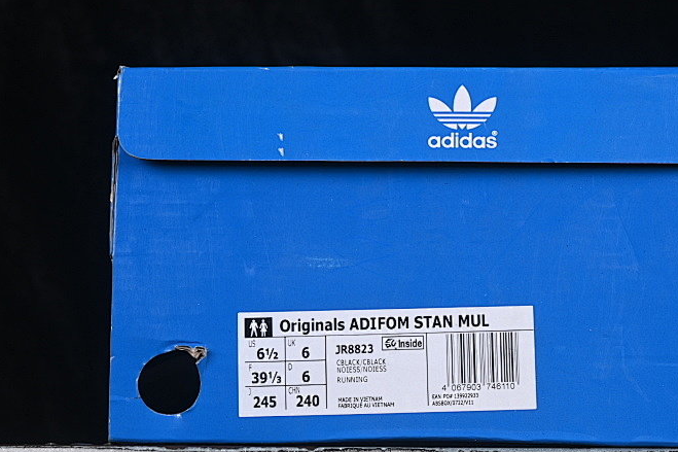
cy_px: 216
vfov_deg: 11.1
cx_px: 471
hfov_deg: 16.6
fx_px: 2316
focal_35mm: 123
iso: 160
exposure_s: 1/60
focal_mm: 50
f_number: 8
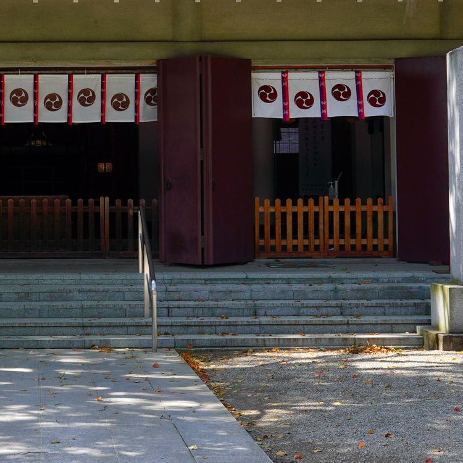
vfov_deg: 16.9
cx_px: 60
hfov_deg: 16.8
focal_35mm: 103
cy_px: 121
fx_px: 1554
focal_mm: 30.2
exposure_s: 1/200
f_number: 5.6
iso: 100
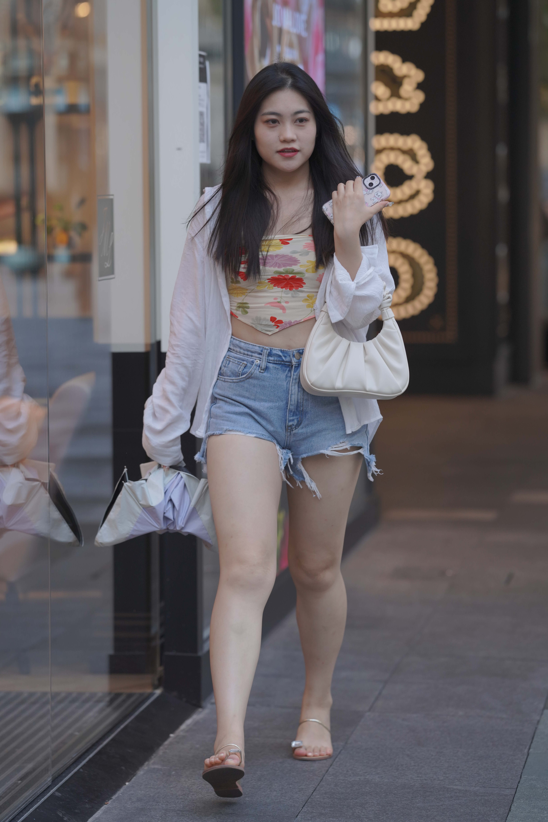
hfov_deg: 10.2
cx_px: 274
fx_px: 3082
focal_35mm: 135
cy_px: 411
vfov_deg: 15.2
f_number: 2.8
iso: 500
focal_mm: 135
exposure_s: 1/400
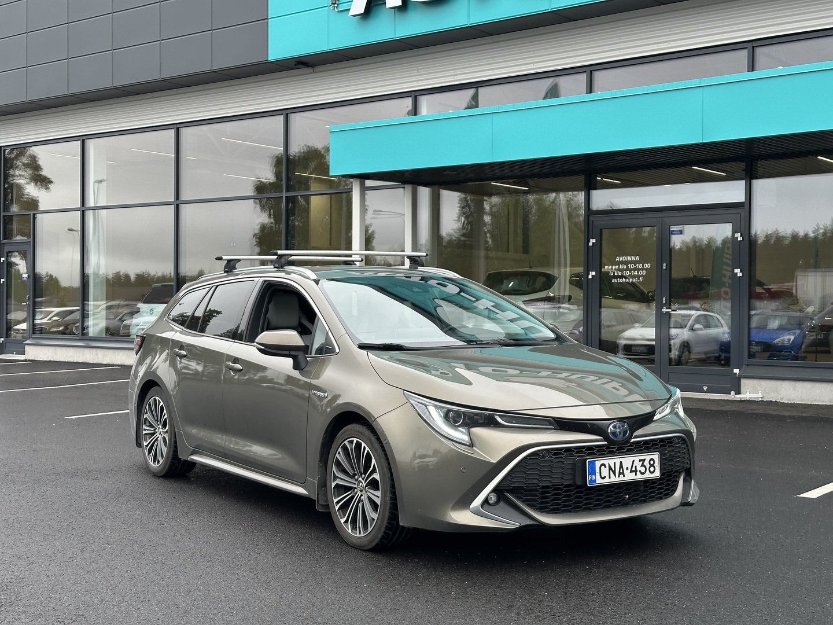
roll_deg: +0.1
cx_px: 416
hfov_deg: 39.7
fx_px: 1155
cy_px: 312
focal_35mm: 48
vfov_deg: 30.3
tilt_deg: +0.6
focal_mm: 6.86
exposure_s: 1/424
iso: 64
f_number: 1.78
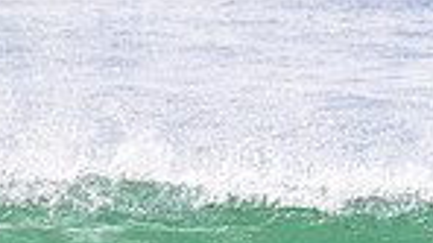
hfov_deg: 1.0
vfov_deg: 0.5
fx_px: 25436
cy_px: 441
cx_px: 661
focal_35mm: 2217
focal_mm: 540
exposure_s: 1/2000
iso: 1250
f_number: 11
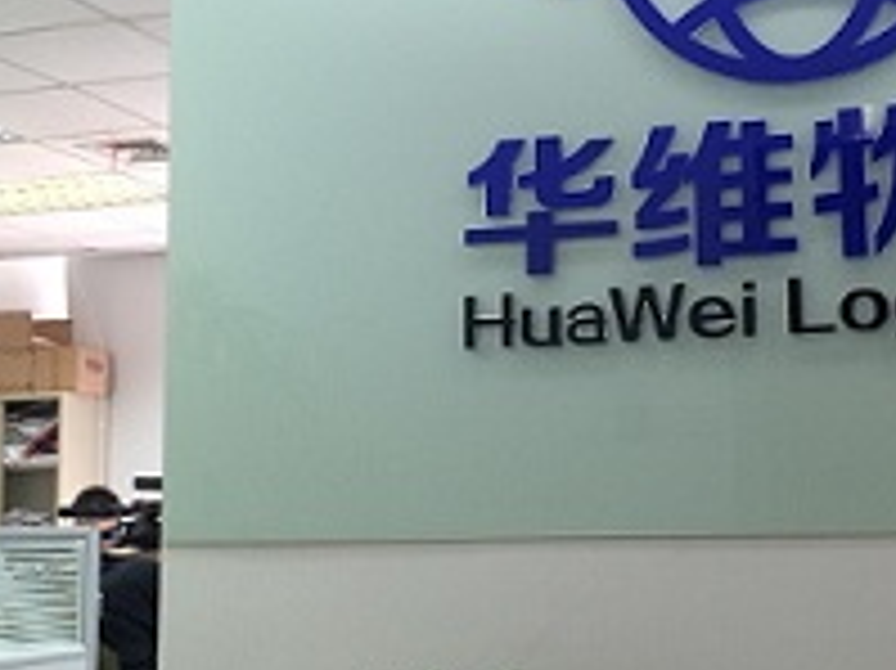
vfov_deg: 24.0
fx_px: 1578
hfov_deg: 31.5
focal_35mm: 61
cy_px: 319
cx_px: 574
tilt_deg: +7.9
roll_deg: +1.2
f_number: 2.2
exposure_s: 1/33
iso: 125
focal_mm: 4.15
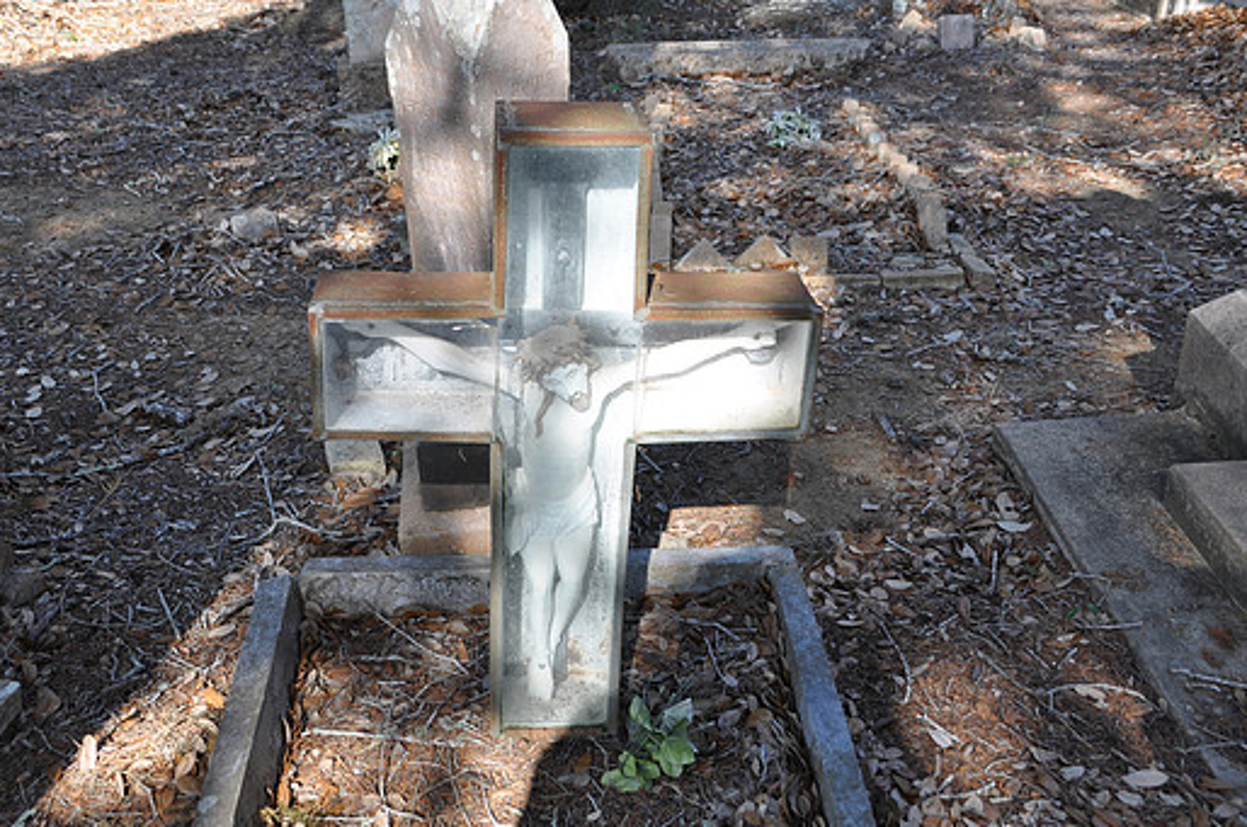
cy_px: 389
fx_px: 1522
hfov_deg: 44.5
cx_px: 573
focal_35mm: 44
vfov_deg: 30.4
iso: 200
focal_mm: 26
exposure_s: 1/125
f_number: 5.6
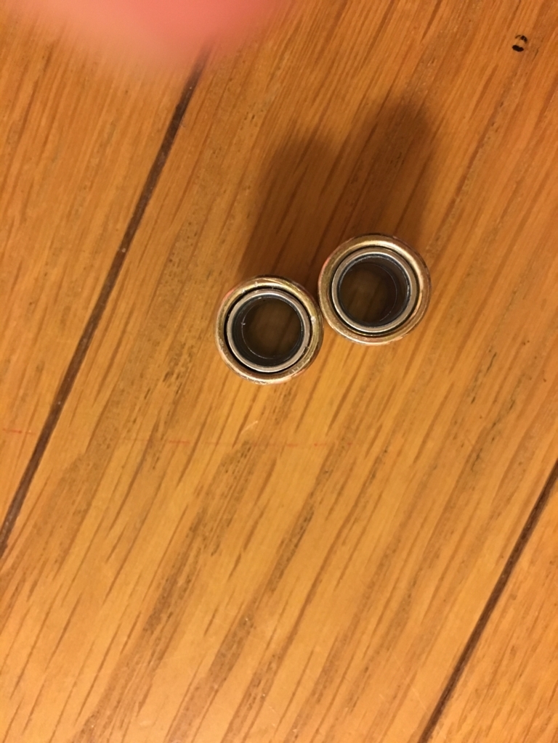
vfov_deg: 61.7
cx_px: 279
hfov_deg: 48.2
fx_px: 623
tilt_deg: -85.0
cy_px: 372
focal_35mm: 29
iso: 200
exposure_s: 1/15
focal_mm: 4.15
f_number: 2.2
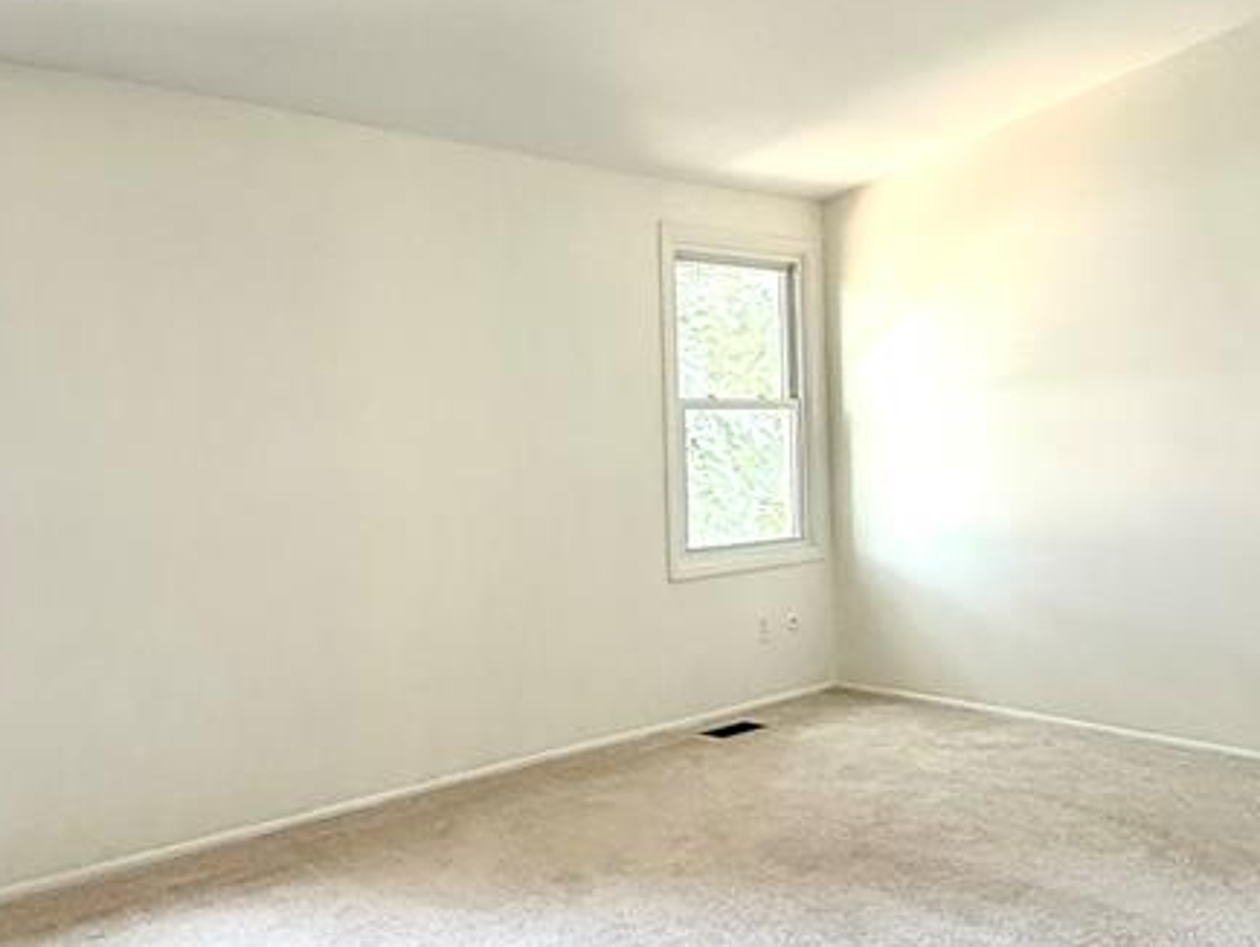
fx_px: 1202
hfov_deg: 55.2
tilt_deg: +1.4
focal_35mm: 33
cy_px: 421
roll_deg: +1.1
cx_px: 569
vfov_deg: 42.9
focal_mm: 2.22
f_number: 2.2
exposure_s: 1/74
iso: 320
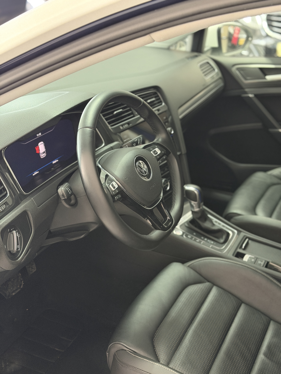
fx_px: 520
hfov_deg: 30.3
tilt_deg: -25.1
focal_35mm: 48
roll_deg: +0.0
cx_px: 140
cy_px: 187
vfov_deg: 39.7
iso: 500
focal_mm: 6.76
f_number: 1.78
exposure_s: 1/33
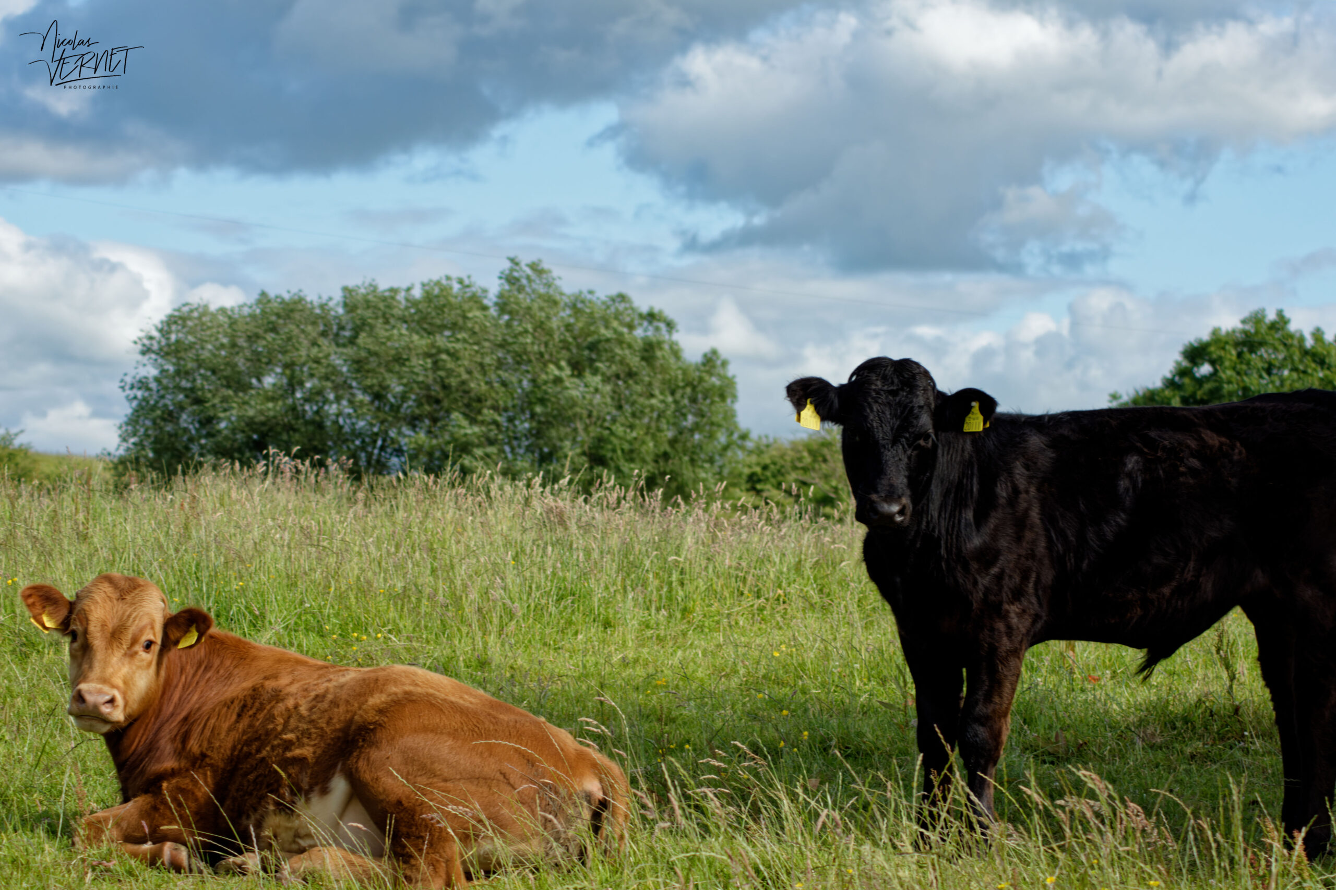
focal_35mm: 112
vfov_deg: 12.2
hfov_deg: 18.2
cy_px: 445
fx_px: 4174
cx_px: 668
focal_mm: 75
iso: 640
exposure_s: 1/1000
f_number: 8
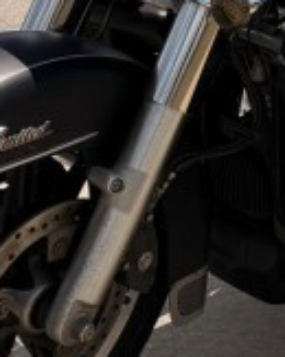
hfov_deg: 13.0
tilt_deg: -6.6
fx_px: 1215
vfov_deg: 16.3
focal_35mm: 115
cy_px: -33
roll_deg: +1.6
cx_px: 353
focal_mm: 6.76
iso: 80
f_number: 1.78
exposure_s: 1/6173
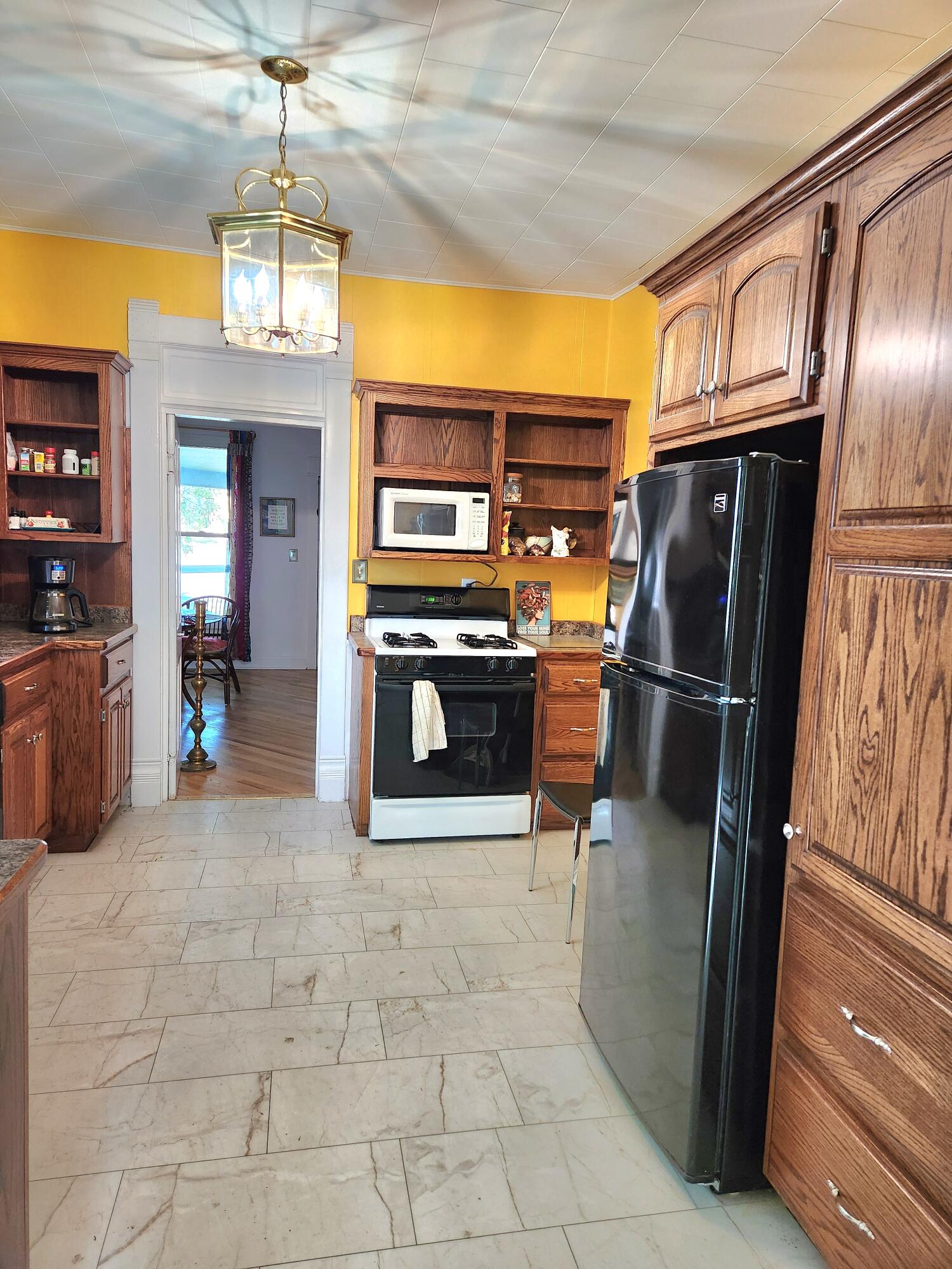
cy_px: 634
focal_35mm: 23
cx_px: 476
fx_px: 843
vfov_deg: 73.9
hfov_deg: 58.9
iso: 320
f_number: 1.8
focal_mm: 5.4
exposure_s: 1/120
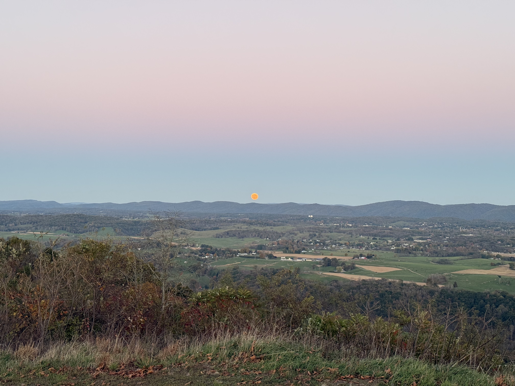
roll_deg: -0.7
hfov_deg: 39.7
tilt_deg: +0.7
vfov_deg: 30.3
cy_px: 193
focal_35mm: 48
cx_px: 258
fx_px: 714
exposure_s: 1/60
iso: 125
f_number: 1.78
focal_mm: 6.76
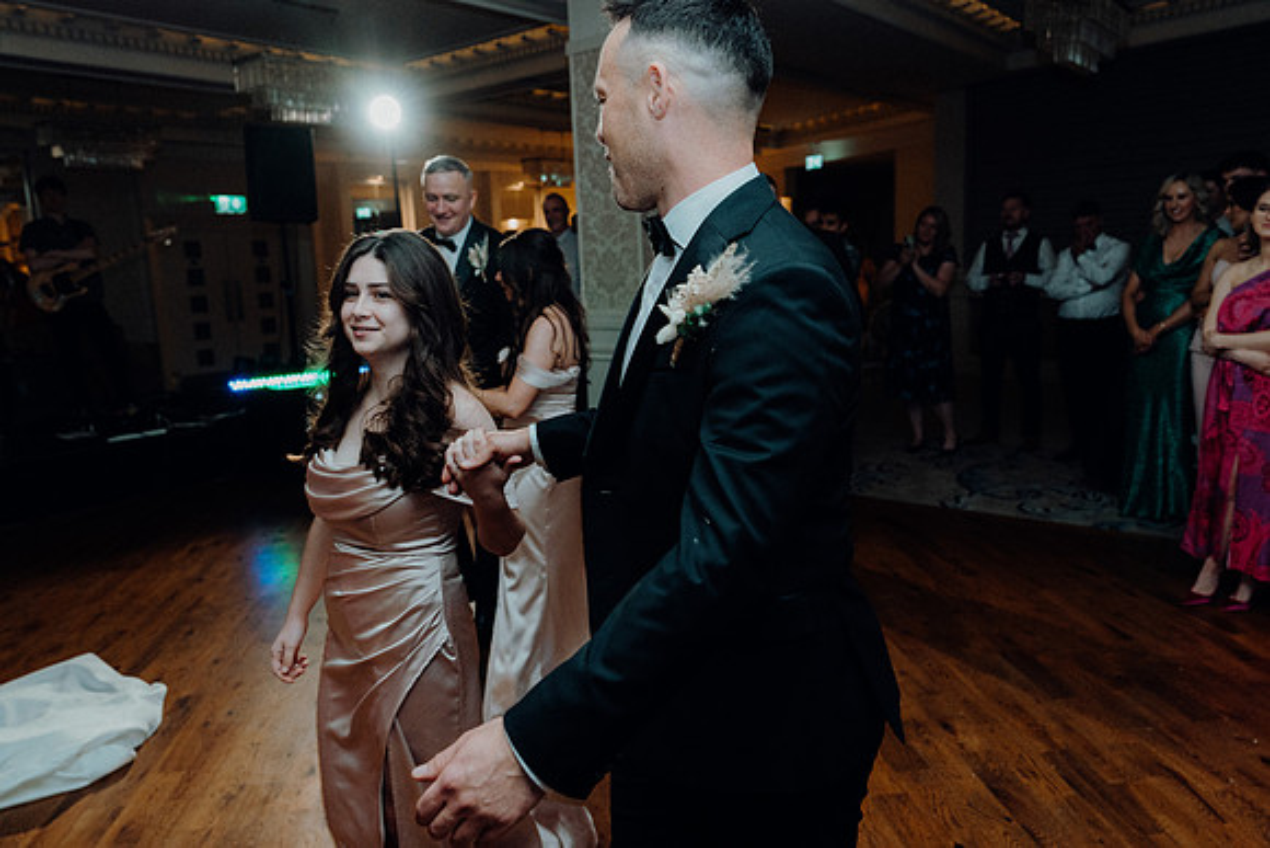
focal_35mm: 26
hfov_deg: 69.4
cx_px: 635
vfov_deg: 49.6
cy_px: 424
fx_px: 917
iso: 2500
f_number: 3.5
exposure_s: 1/160
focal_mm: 26
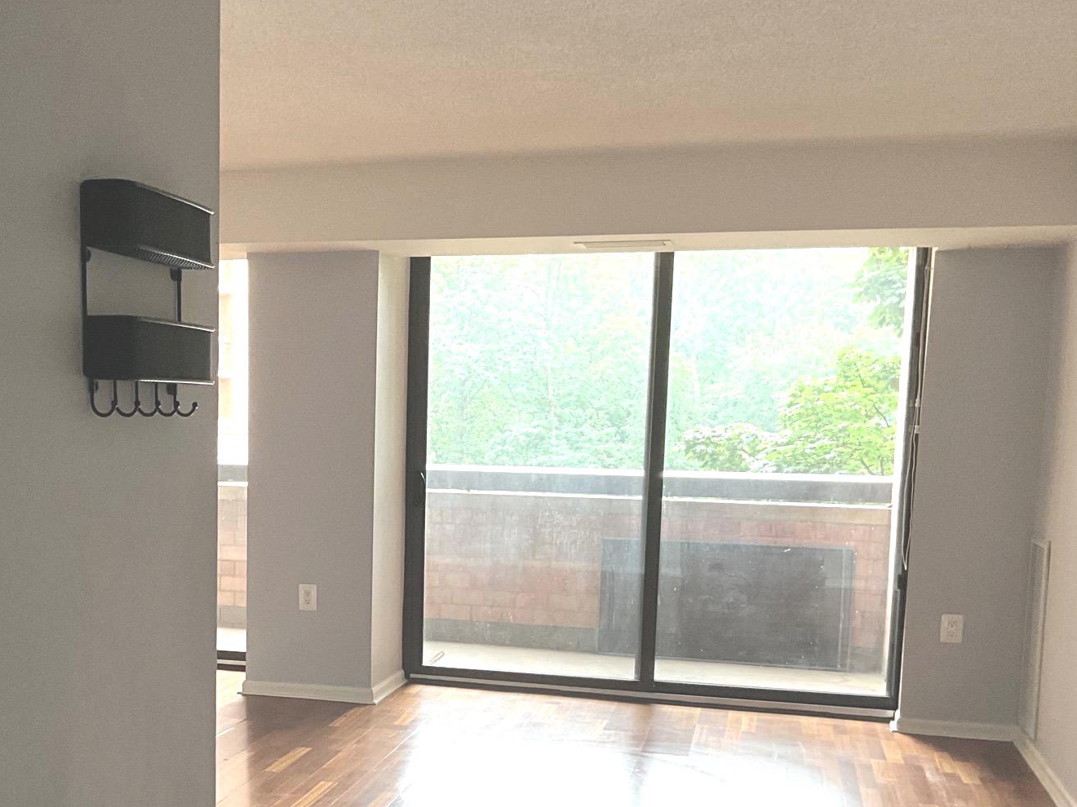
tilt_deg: -7.9
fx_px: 1400
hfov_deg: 41.4
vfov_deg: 31.6
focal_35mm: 45
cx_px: 341
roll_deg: -1.0
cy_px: 603
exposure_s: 1/75
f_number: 1.8
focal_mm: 3
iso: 64
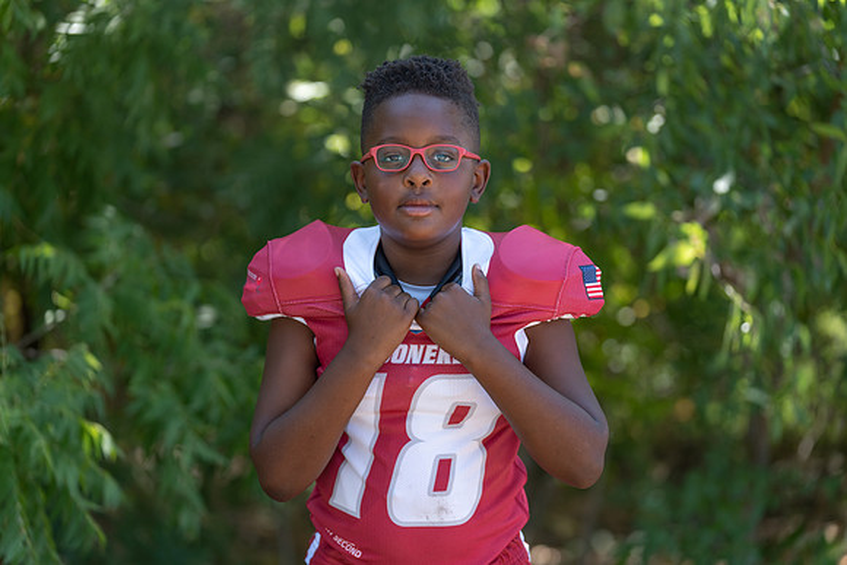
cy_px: 282
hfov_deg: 18.3
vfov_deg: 12.2
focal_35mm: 112
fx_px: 2636
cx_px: 424
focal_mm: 112
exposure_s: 1/320
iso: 100
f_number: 2.8
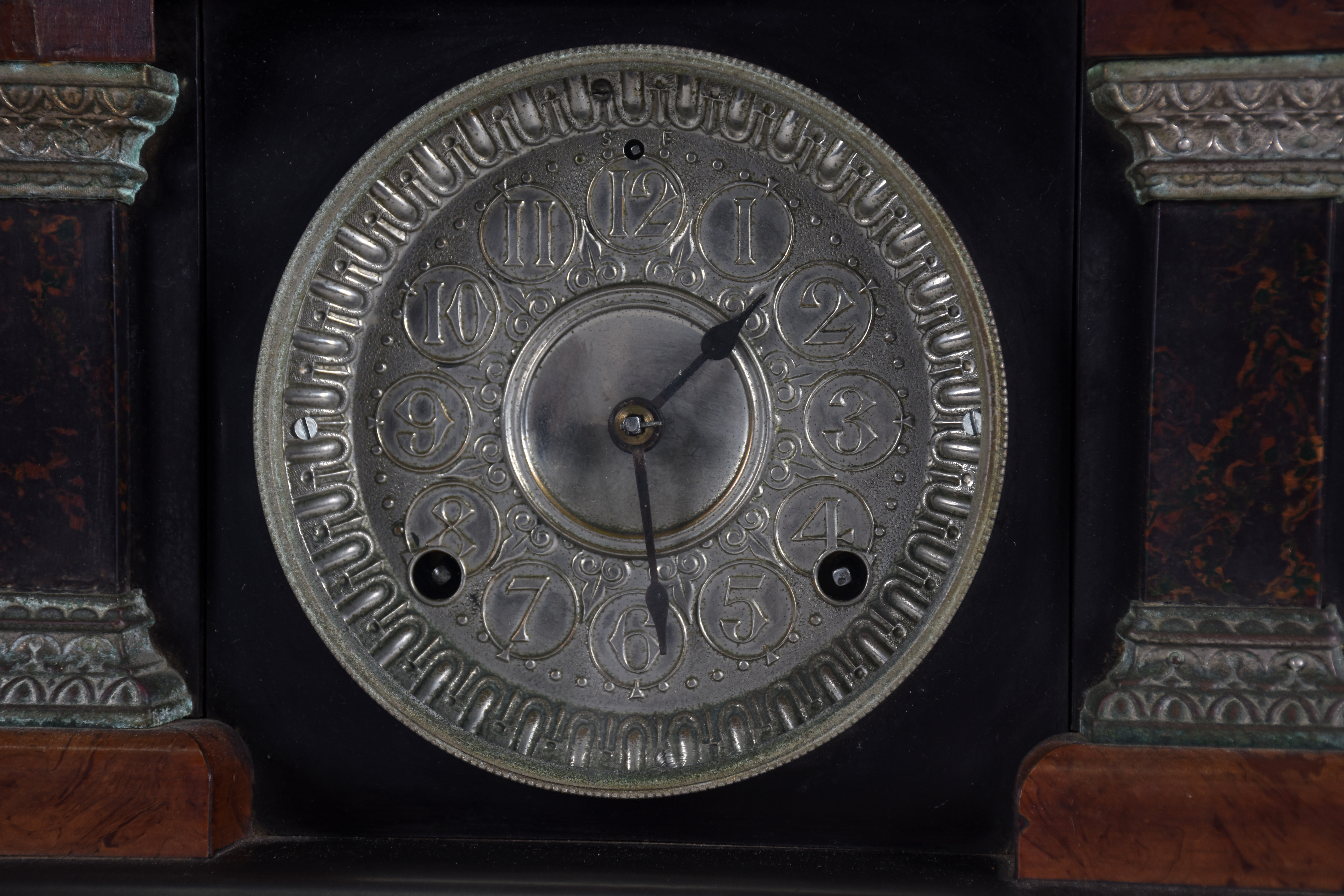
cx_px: 672
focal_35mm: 78
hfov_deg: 26.0
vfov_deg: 17.5
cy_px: 448
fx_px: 2912
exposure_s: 1/50
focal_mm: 52
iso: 160
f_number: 6.3
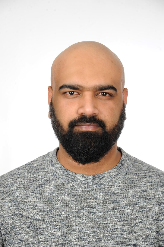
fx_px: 766
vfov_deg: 18.3
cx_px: 82
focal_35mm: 112
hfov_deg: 12.2
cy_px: 124
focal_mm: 112
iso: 500
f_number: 8
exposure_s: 1/90
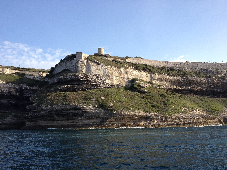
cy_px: 85
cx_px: 114
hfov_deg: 52.6
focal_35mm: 35
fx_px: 230
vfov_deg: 40.7
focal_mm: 4.28
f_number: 2.4
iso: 64
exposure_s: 1/767
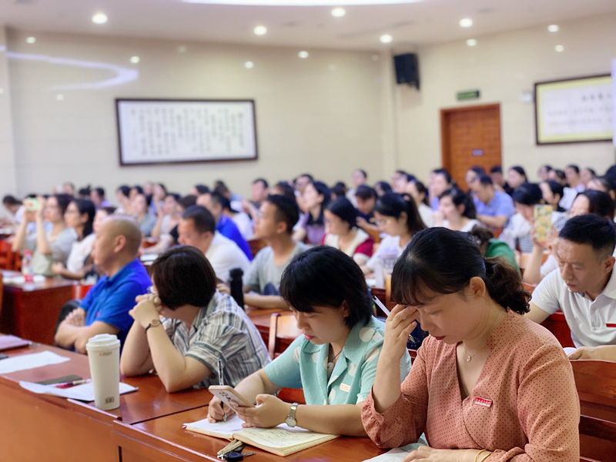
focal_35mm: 52
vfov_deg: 28.0
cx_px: 308
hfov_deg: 36.8
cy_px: 231
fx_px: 925
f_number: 2
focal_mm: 6
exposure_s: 1/36
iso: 400
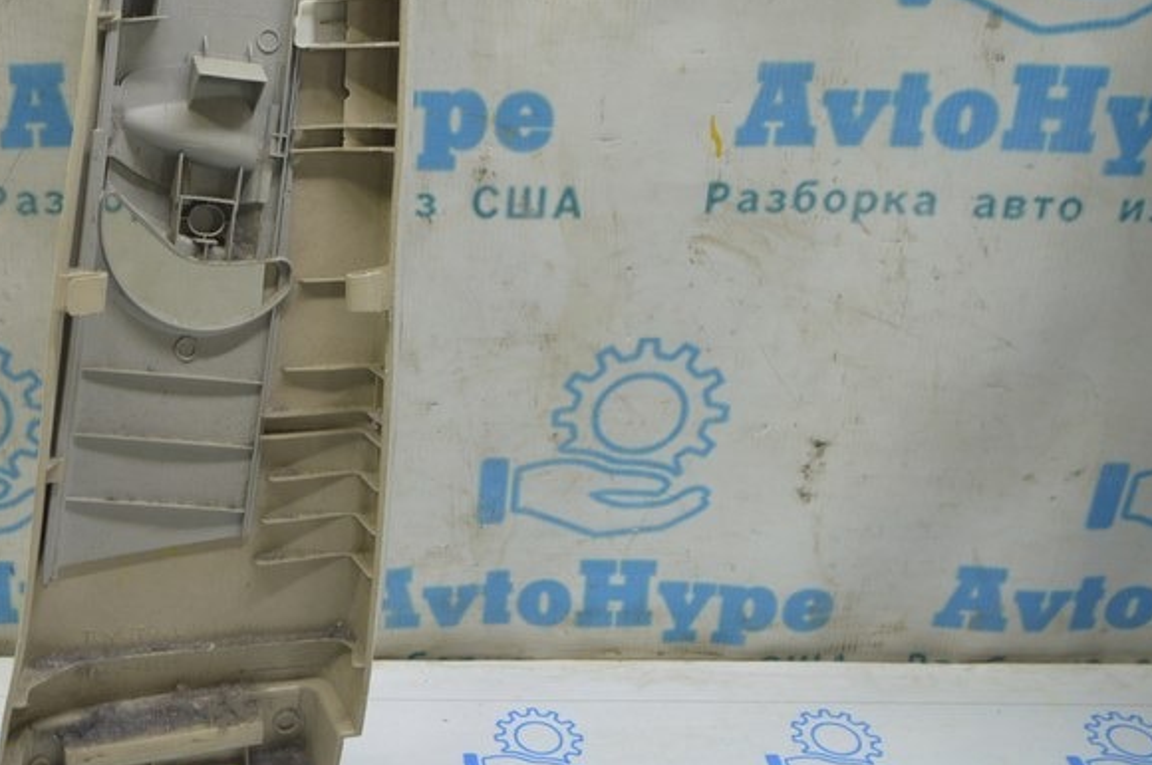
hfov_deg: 35.9
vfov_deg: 25.4
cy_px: 283
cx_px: 177
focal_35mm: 53
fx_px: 1694
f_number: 5.6
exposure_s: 1/20
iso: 400
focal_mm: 20
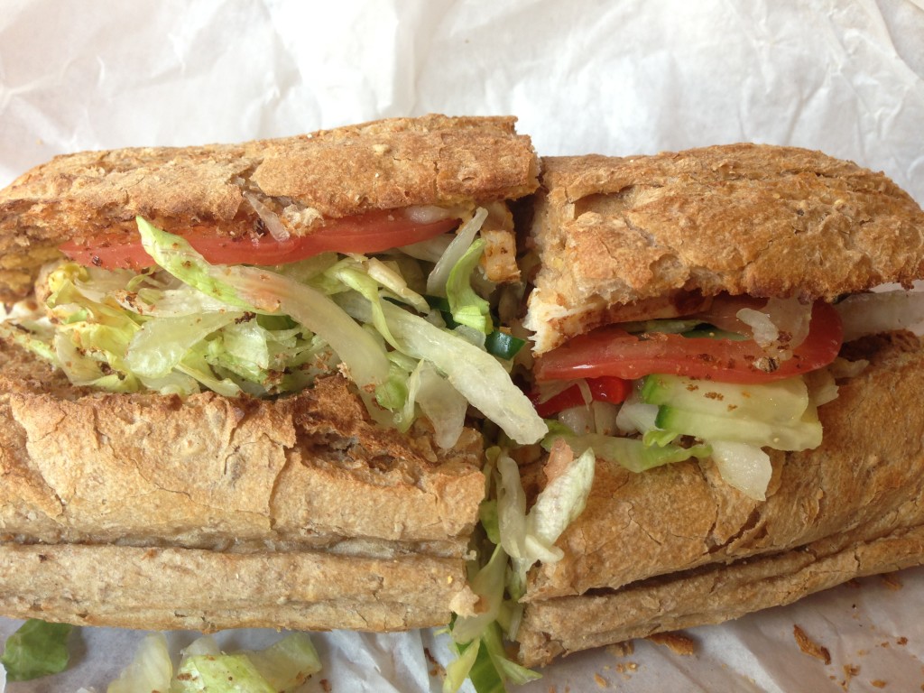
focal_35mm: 33
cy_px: 346
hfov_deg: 55.4
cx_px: 462
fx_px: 881
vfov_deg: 42.9
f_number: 2.4
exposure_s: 1/20
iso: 50
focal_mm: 4.13
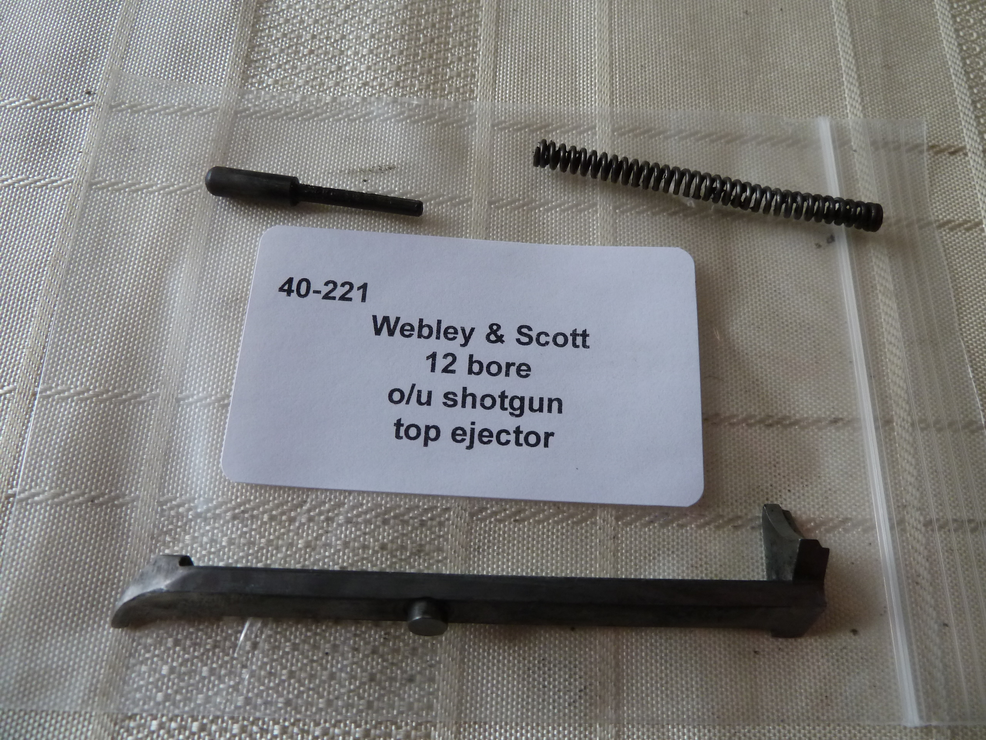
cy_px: 370
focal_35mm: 25
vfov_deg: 54.9
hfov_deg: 69.4
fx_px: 712
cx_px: 493
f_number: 3.3
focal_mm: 4.1
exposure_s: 1/30
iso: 200
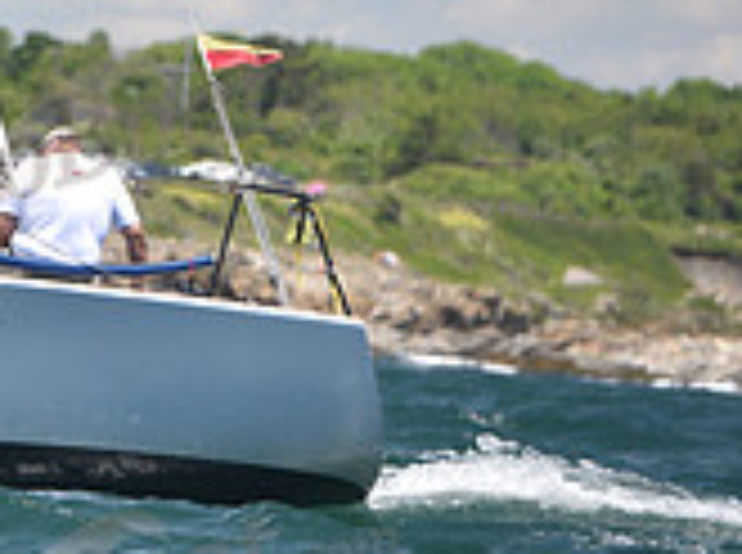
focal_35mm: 610
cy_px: -25
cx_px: -463
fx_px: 13047
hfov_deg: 3.2
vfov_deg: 2.4
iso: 200
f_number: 4
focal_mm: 180
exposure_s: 1/800
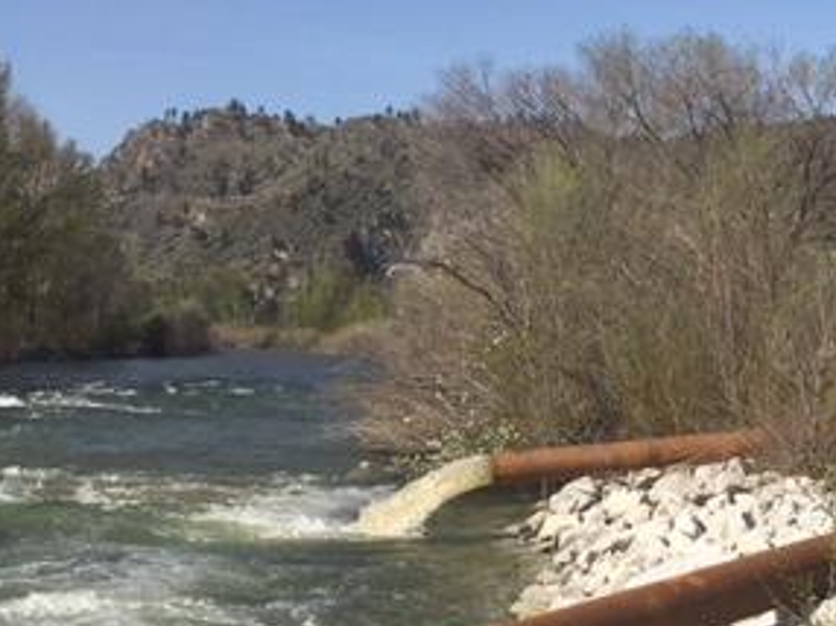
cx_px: 816
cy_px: 468
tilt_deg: -2.7
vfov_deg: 22.4
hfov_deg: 28.2
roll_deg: -3.3
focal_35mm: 65
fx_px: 1568
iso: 25
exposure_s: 1/2262
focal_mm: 4.15
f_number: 2.2
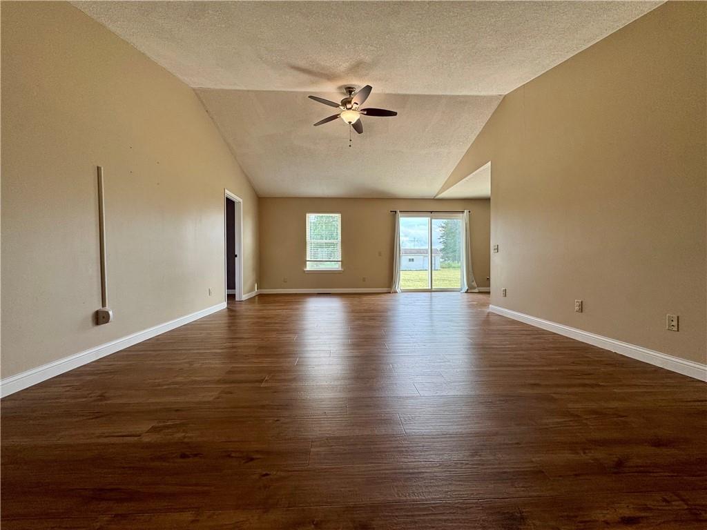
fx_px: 286
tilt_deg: -1.2
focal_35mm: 14
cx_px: 354
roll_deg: +0.5
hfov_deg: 102.1
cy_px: 265
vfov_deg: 85.7
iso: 80
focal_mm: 2.22
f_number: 2.2
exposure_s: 1/120
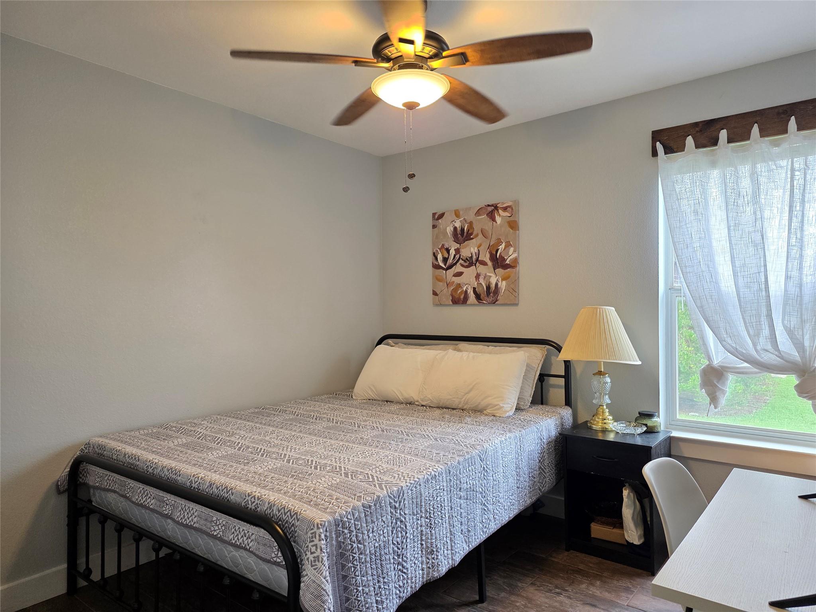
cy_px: 306
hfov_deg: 73.9
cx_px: 408
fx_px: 542
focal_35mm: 23
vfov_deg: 58.9
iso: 250
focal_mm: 6.25
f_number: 1.7
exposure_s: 1/120
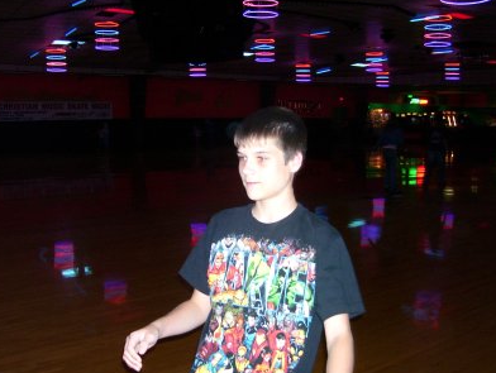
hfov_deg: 47.8
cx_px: 248
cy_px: 200
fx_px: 560
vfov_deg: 36.9
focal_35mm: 39
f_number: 2.7
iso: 125
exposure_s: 1/60
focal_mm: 5.6
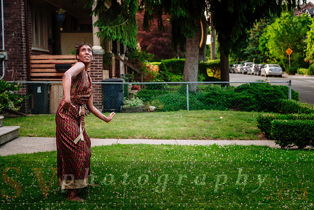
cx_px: 157
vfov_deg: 23.5
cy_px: 105
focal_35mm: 58
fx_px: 504
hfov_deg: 34.6
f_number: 1.8
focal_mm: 37
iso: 500
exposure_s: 1/500
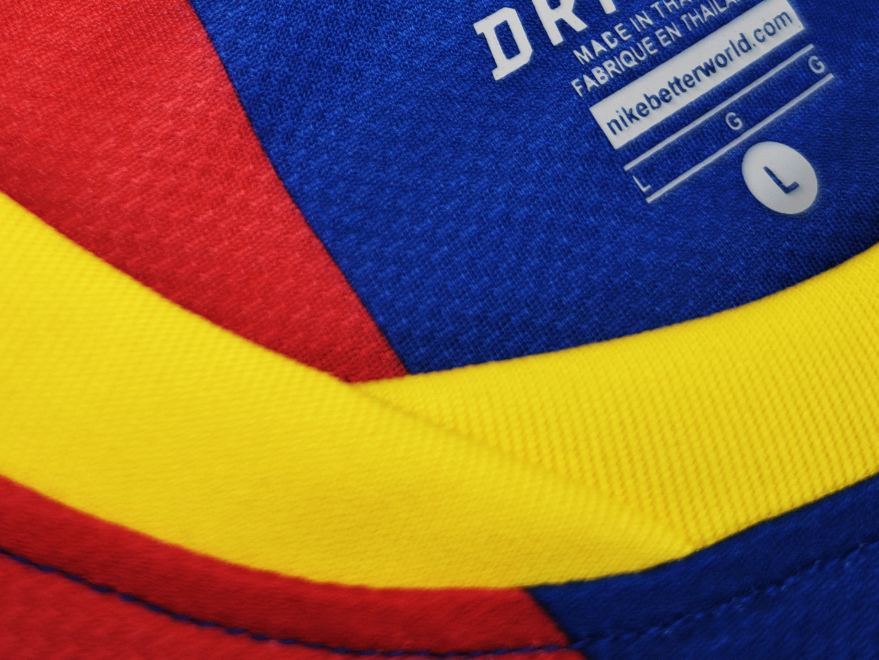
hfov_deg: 28.8
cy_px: -183
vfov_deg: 20.5
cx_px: 191
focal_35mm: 66
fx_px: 1676
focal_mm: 8.67
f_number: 1.75
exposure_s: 1/120
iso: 142
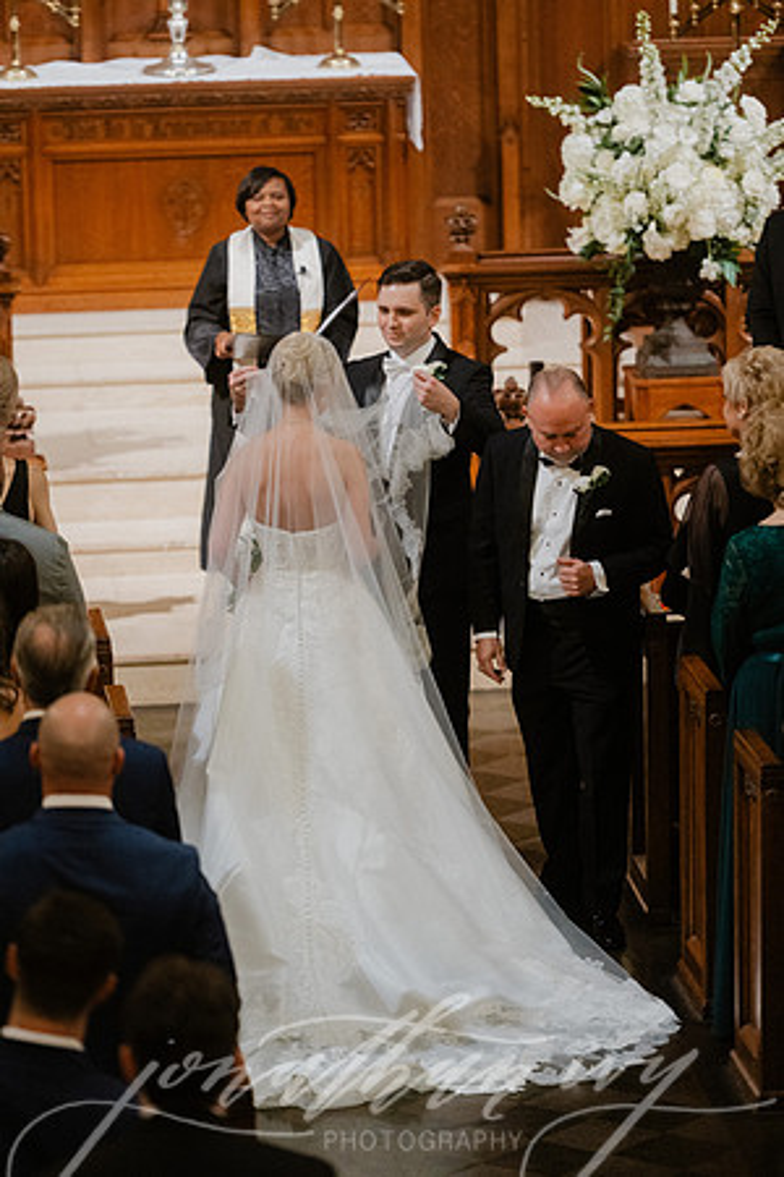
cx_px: 392
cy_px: 588
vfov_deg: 11.4
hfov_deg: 7.6
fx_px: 5880
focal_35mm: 180
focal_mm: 180
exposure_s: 1/160
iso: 4000
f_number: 2.8
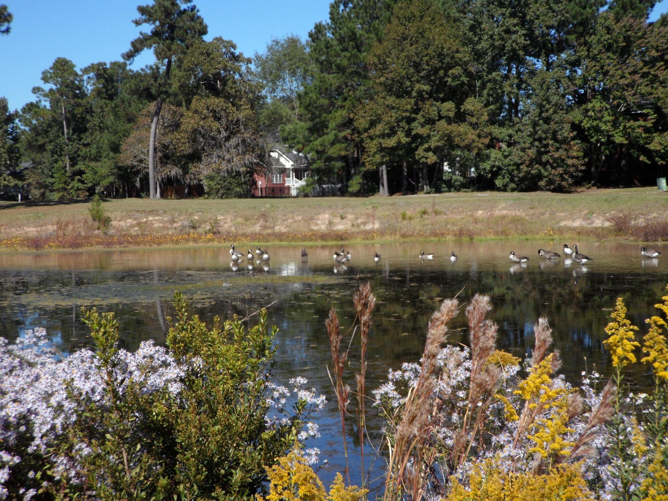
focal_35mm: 55
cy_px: 250
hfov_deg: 34.9
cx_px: 334
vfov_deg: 26.6
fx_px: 1061
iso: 80
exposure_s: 1/750
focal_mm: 9.1
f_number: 4
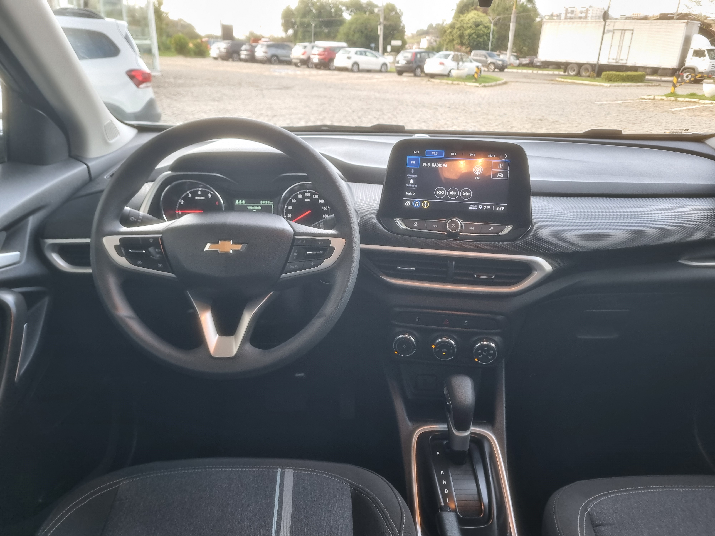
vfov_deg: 53.1
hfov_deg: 67.3
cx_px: 358
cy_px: 268
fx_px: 537
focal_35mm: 26
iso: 250
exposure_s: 1/120
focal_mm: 5.4
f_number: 1.8
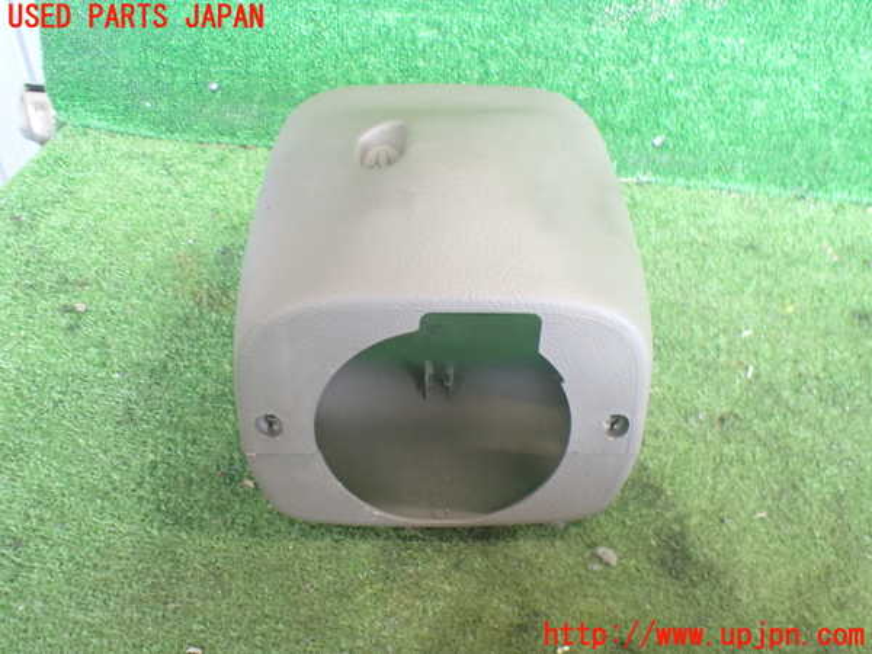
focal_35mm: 30
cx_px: 436
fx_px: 756
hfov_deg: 60.0
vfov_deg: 46.8
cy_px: 327
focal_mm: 5.4
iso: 800
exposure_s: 1/60
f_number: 2.3
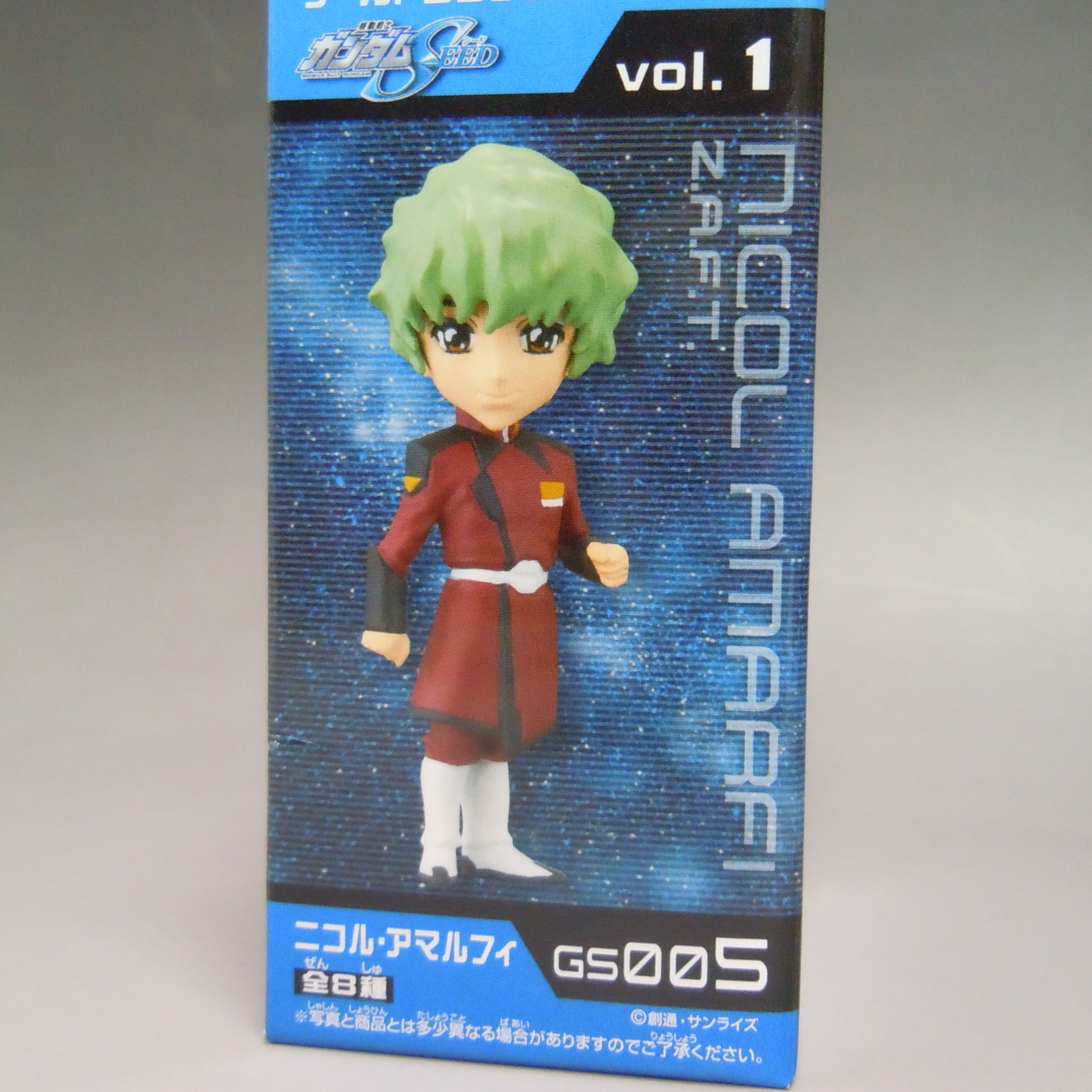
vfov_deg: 46.0
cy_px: 504
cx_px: 548
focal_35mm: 36
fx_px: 1285
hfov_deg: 46.0
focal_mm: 5.4
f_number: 3.5
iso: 800
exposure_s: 1/25
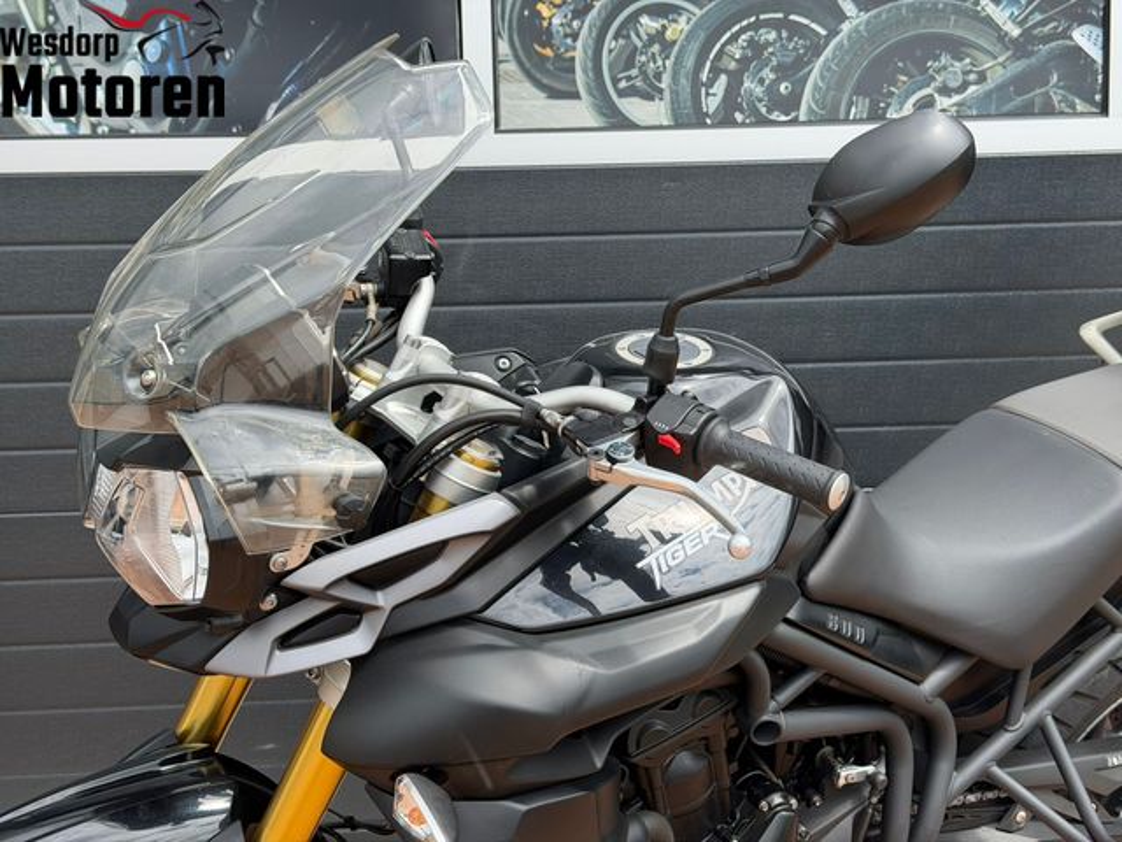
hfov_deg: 39.7
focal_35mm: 48
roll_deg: +1.5
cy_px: 421
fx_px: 1556
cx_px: 561
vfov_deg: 30.3
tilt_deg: -8.9
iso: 64
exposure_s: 1/1642
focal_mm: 6.76
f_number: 1.78
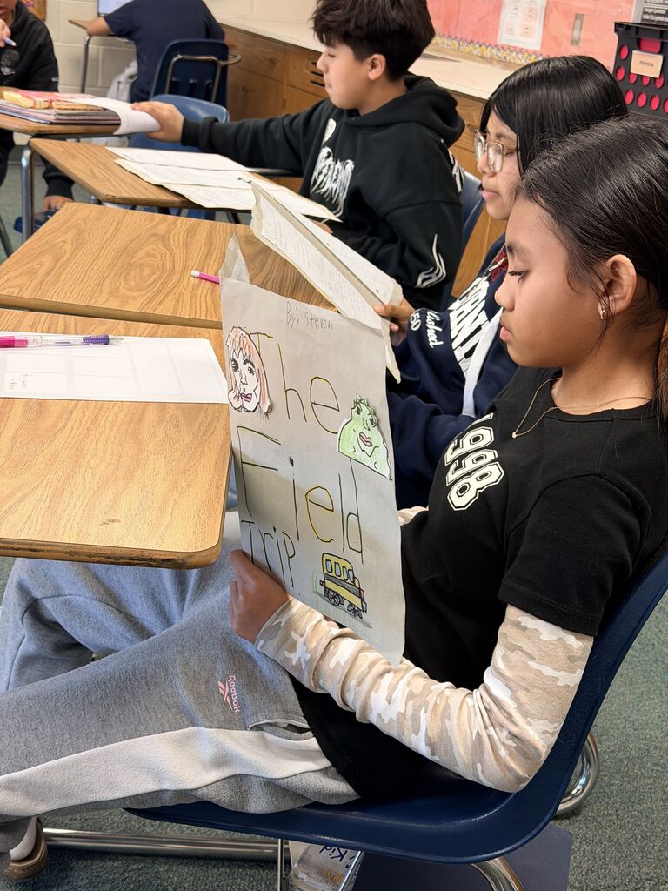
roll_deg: -6.3
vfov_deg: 39.7
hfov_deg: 30.3
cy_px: 446
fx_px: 1235
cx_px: 334
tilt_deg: -21.6
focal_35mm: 48
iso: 80
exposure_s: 1/60
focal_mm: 6.76
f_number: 1.78
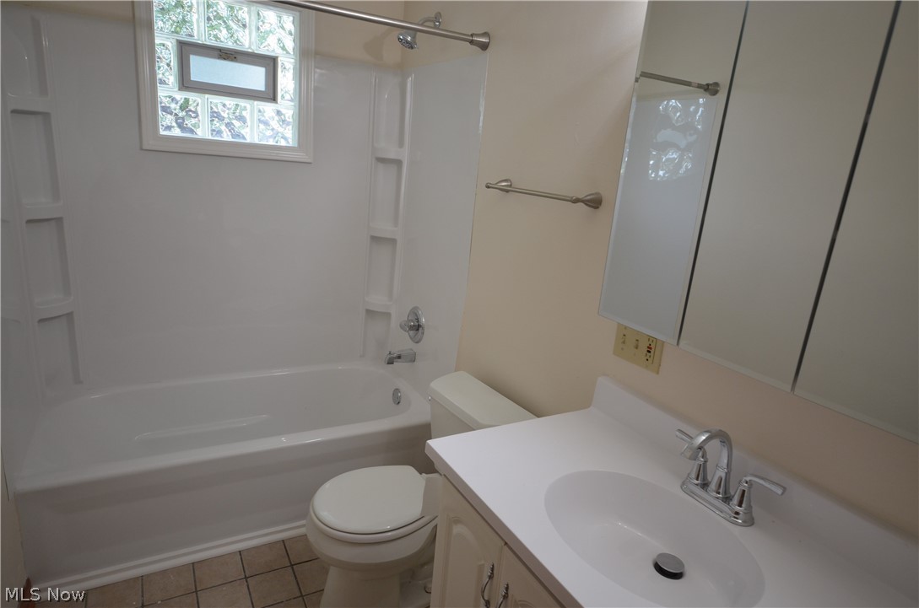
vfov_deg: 55.9
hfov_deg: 77.4
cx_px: 460
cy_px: 304
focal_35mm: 22
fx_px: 573
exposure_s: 1/60
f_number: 5
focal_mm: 15
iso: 450
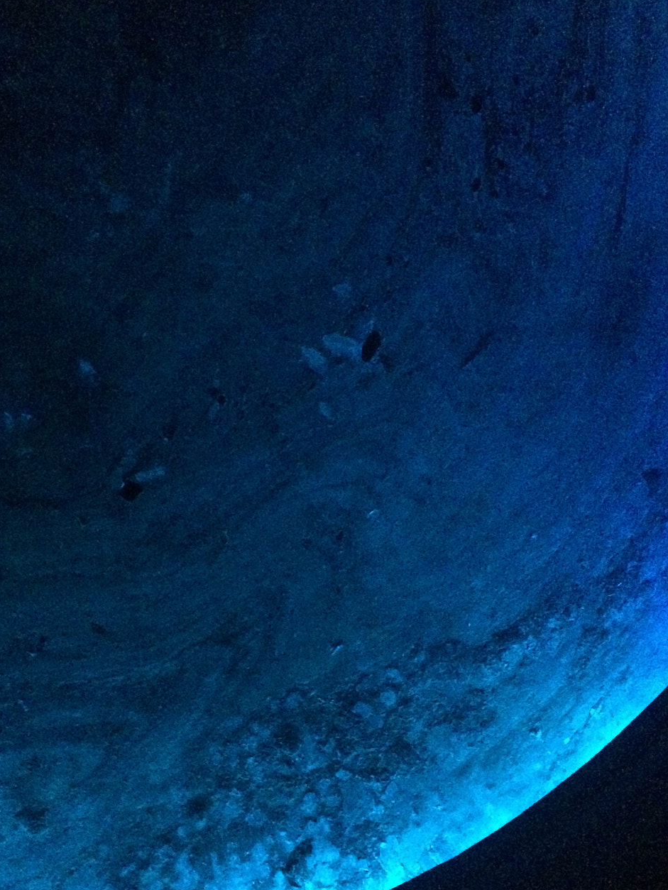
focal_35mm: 37
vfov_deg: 50.0
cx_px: 243
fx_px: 952
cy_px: 505
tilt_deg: +63.2
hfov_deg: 38.4
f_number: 2.2
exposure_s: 1/15
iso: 2000
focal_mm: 4.15
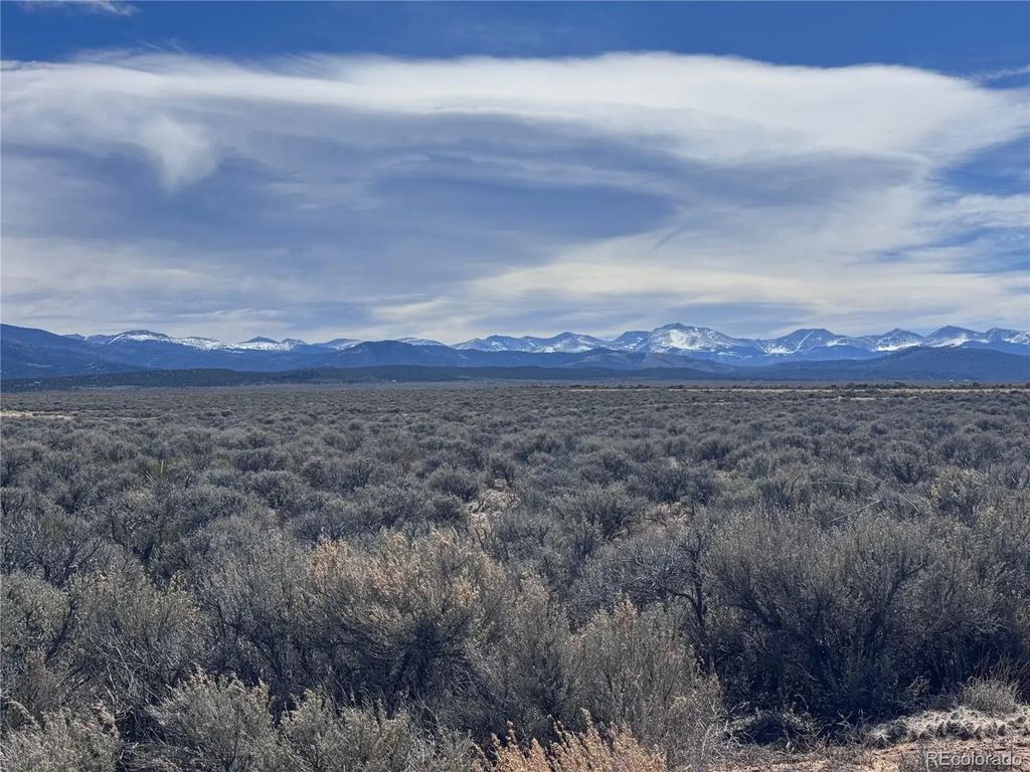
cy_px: 386
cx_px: 515
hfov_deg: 39.7
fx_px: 1428
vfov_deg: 30.3
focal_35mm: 48
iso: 64
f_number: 1.78
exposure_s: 1/12500
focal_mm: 6.76
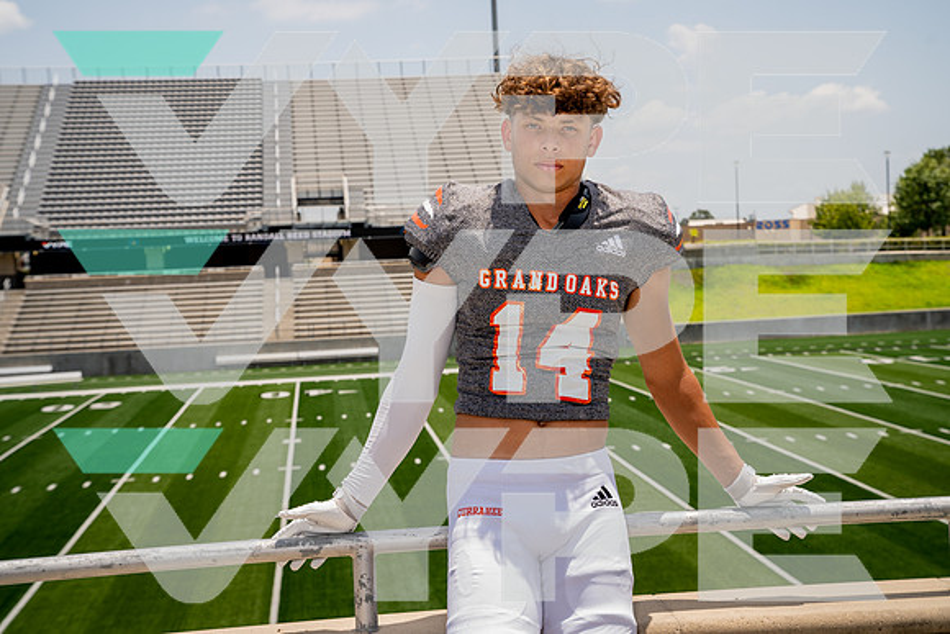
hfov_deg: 35.6
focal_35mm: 56
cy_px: 317
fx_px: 1478
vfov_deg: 24.2
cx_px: 475
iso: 100
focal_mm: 56
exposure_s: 1/250
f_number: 7.1
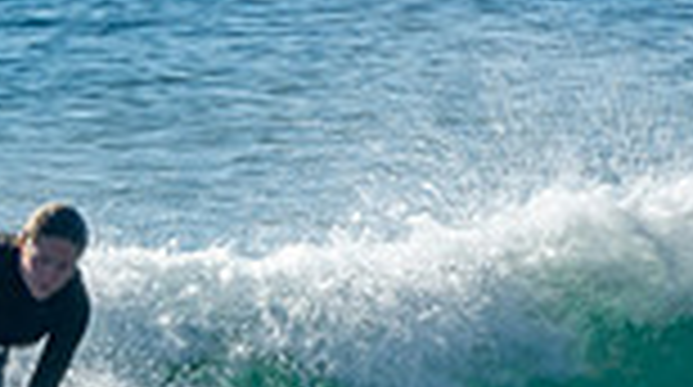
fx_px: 43530
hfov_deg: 0.9
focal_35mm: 2373
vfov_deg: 0.5
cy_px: 484
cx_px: -27
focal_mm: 400
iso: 100
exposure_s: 1/30
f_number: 22
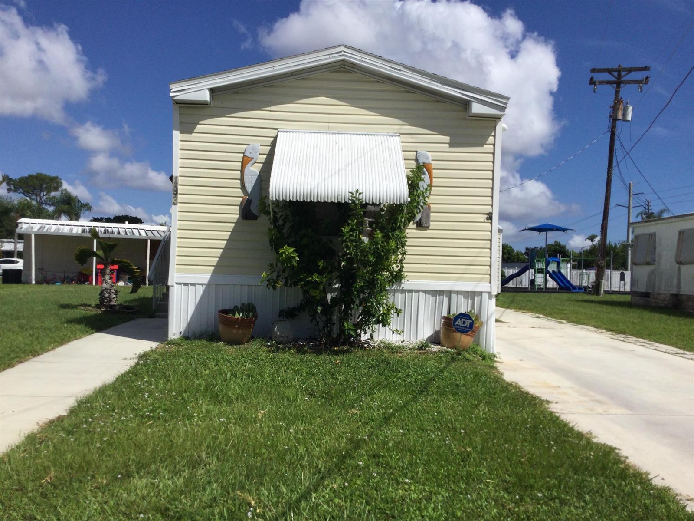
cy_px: 260
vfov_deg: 45.4
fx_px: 622
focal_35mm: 31
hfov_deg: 58.4
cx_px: 347
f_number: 2.4
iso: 25
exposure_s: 1/2915
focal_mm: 3.3
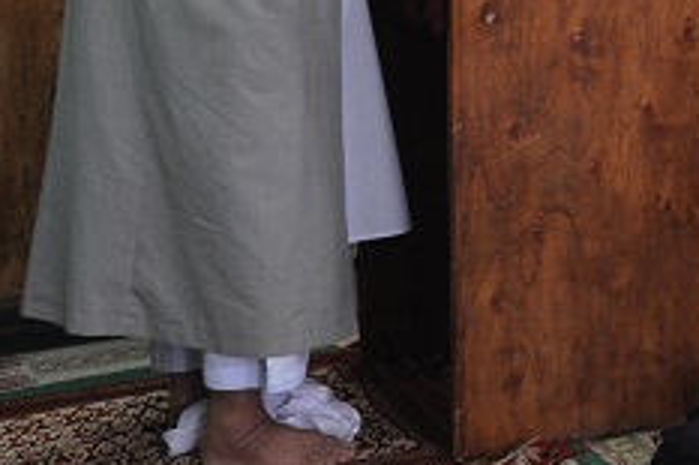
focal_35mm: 116
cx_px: 1227
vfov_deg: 10.9
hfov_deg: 15.4
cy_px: -402
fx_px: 2251
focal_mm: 18
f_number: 4
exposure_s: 1/60
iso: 400
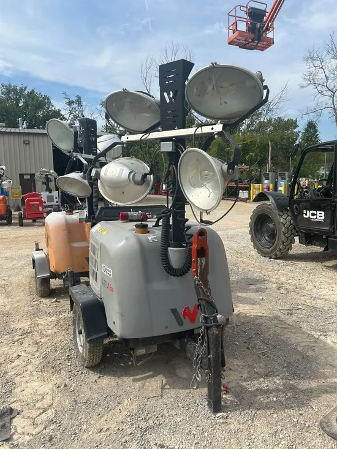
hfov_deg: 53.1
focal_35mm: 26
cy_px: 224
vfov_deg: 67.3
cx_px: 168
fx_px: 337
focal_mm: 5.7
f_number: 1.5
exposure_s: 1/4274
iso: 50
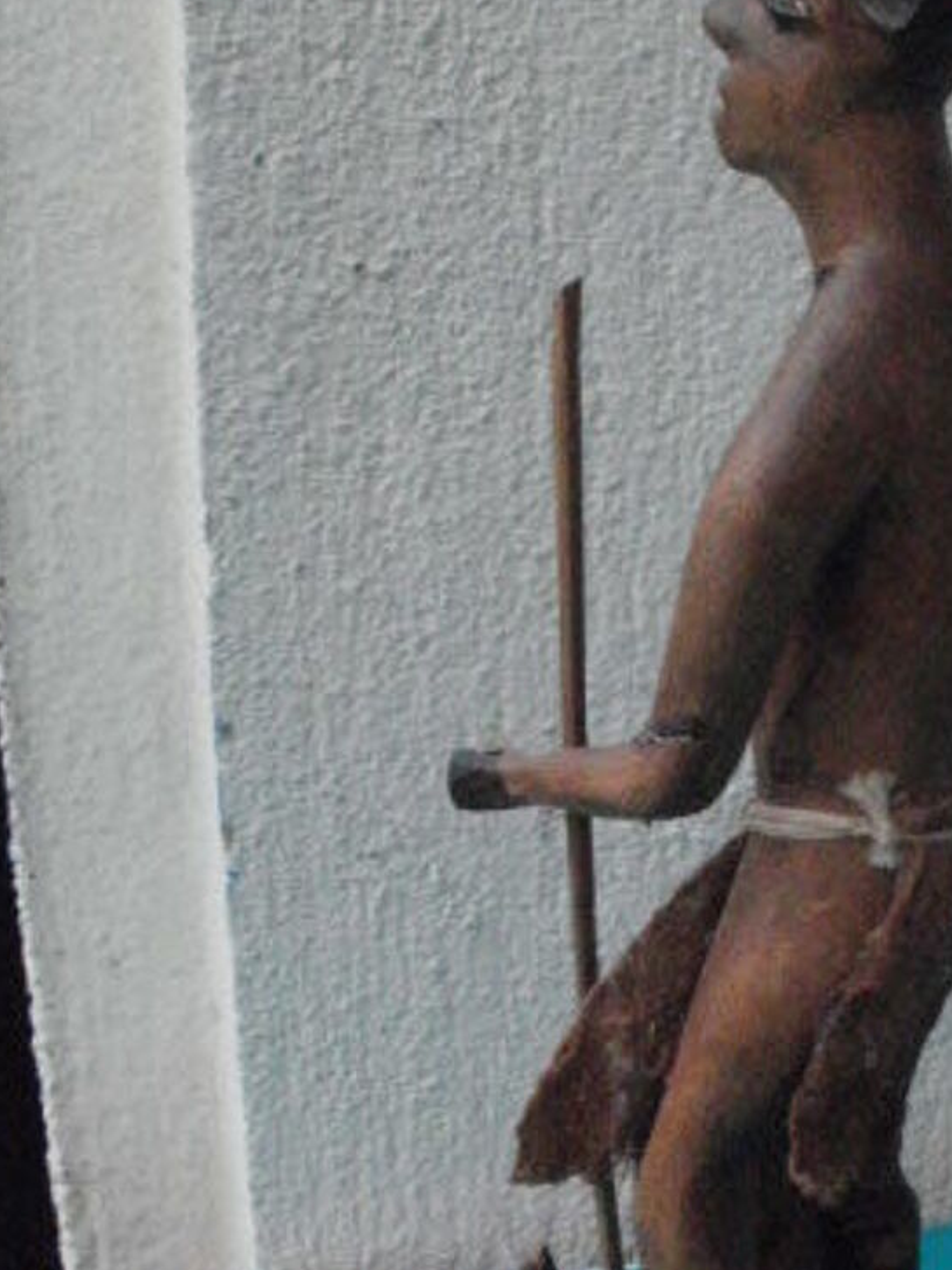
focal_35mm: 66
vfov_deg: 29.3
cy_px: 810
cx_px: 797
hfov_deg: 21.9
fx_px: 2421
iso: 800
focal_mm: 6.3
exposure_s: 1/125
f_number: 5.6
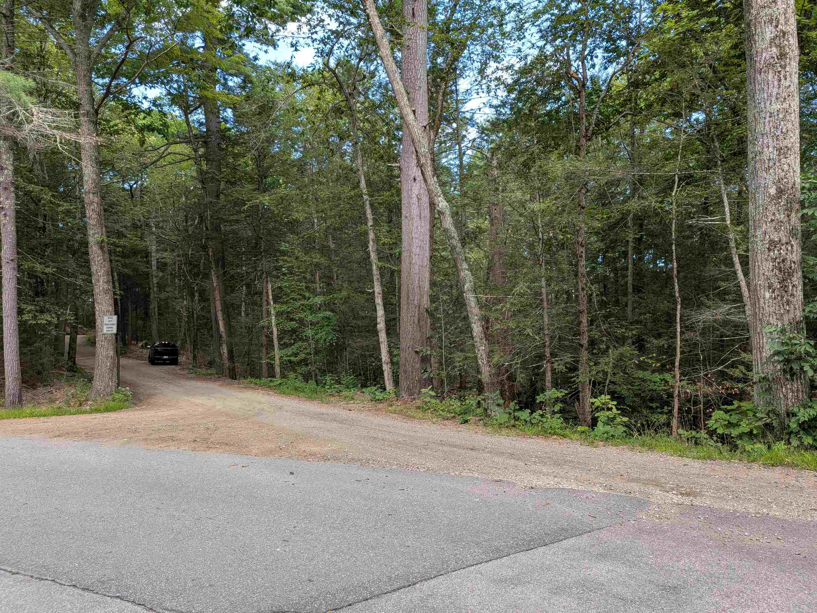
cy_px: 306
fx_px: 566
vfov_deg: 56.8
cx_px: 408
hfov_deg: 71.6
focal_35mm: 24
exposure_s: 1/159
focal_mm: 4.53
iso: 31
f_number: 1.7
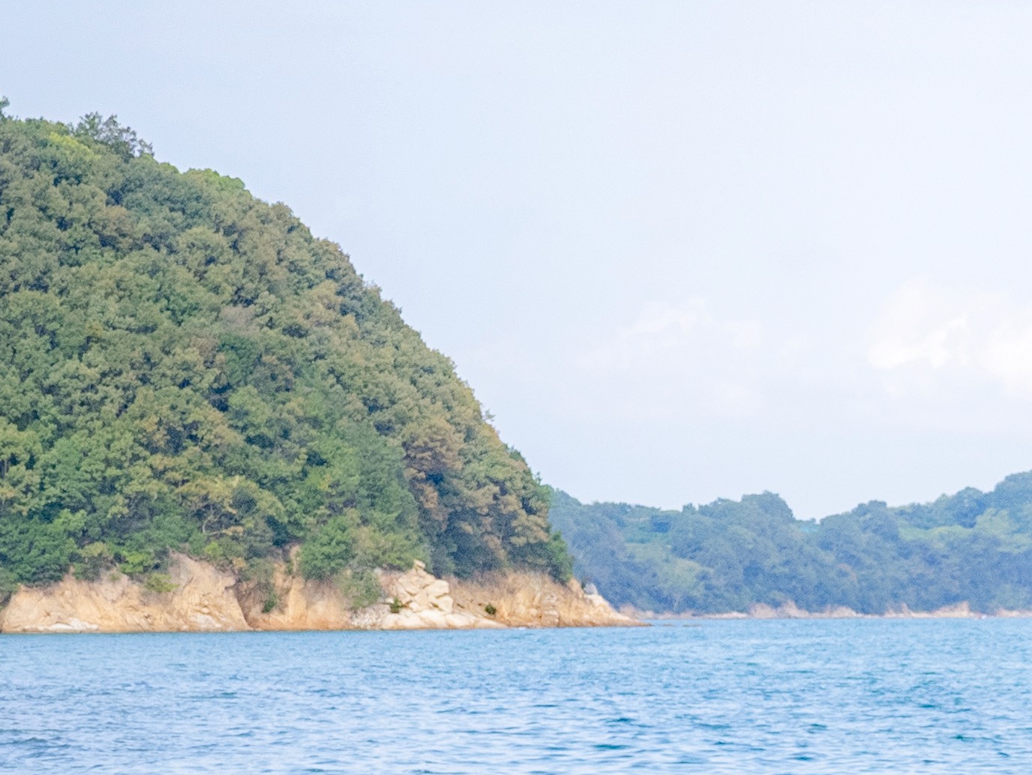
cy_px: 793
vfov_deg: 7.8
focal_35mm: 189
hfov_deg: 10.3
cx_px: 1167
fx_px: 5636
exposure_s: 1/640
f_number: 5.6
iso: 200
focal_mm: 25
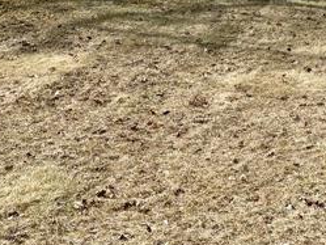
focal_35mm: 107
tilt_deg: +7.1
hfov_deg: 17.7
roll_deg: +0.2
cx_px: 357
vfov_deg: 13.0
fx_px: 1008
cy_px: -136
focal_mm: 5.96
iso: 50
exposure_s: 1/3279
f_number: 1.6
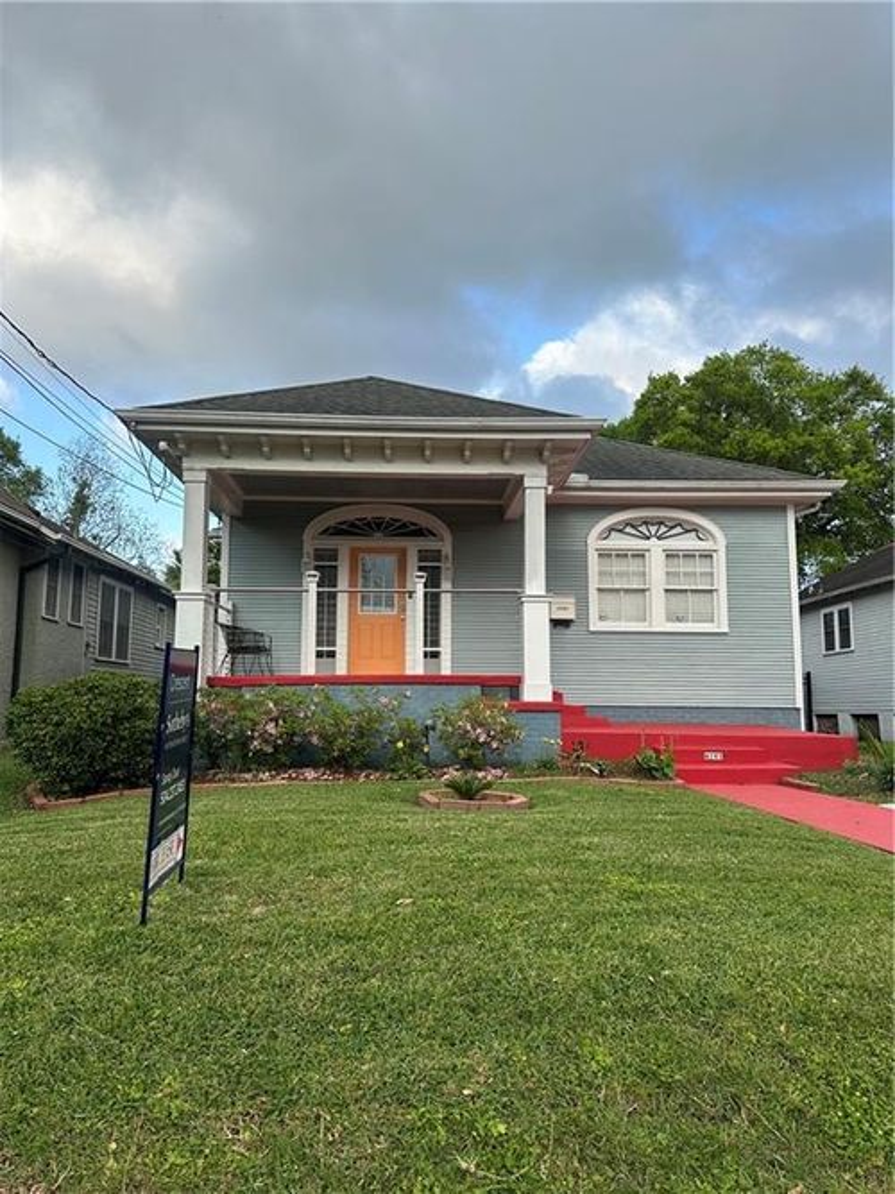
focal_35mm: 24
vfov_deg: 71.6
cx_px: 448
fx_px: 828
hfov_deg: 56.8
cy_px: 597
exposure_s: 1/1473
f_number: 1.78
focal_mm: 6.86
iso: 80
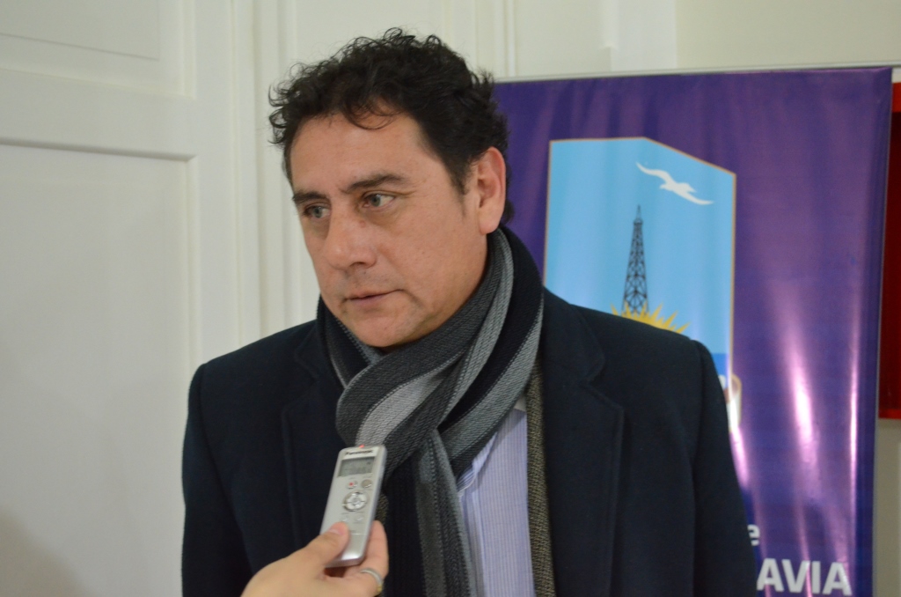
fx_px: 1311
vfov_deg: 25.6
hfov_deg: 37.9
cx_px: 450
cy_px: 298
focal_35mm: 52
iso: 3200
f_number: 5
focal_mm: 35
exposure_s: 1/30
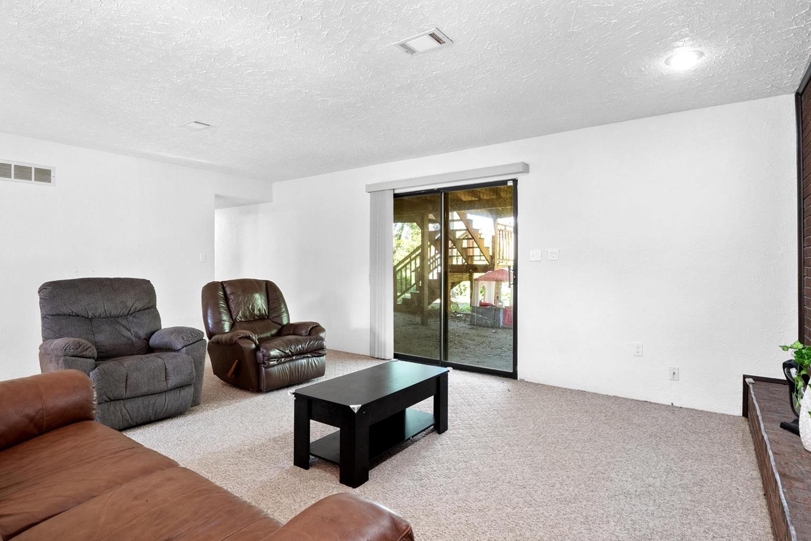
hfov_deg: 86.9
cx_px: 405
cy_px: 281
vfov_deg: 64.5
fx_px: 428
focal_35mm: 19
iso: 400
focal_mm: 9
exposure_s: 1/1.25
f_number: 9
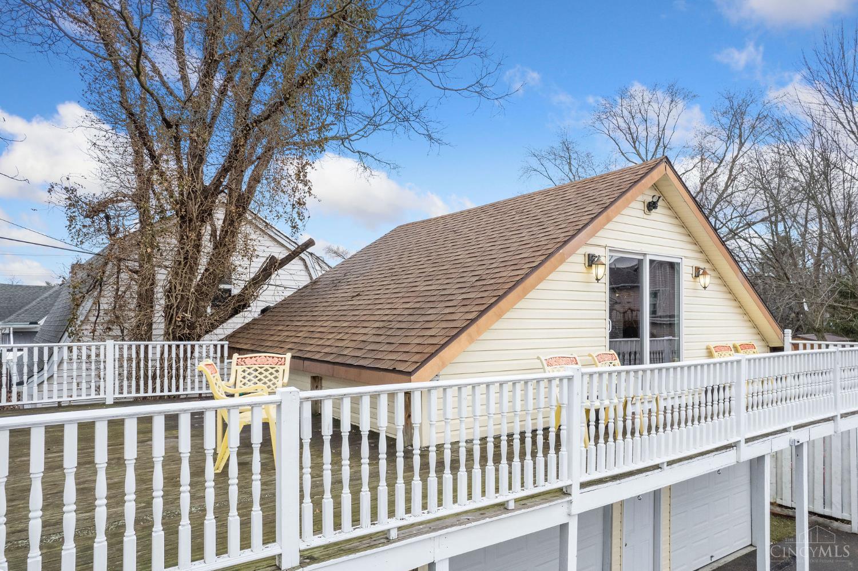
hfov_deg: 78.6
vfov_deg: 57.2
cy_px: 286
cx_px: 429
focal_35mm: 22
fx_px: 524
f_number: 2.8
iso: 120
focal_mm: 8.38
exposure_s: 1/800
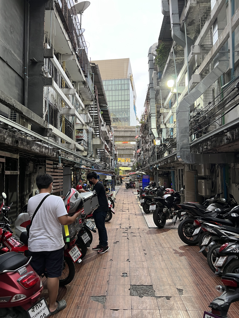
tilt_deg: +3.7
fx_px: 239
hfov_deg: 53.1
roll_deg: +0.7
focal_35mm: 26
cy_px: 159
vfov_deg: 67.3
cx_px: 120
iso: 100
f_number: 1.5
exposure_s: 1/50
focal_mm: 5.7
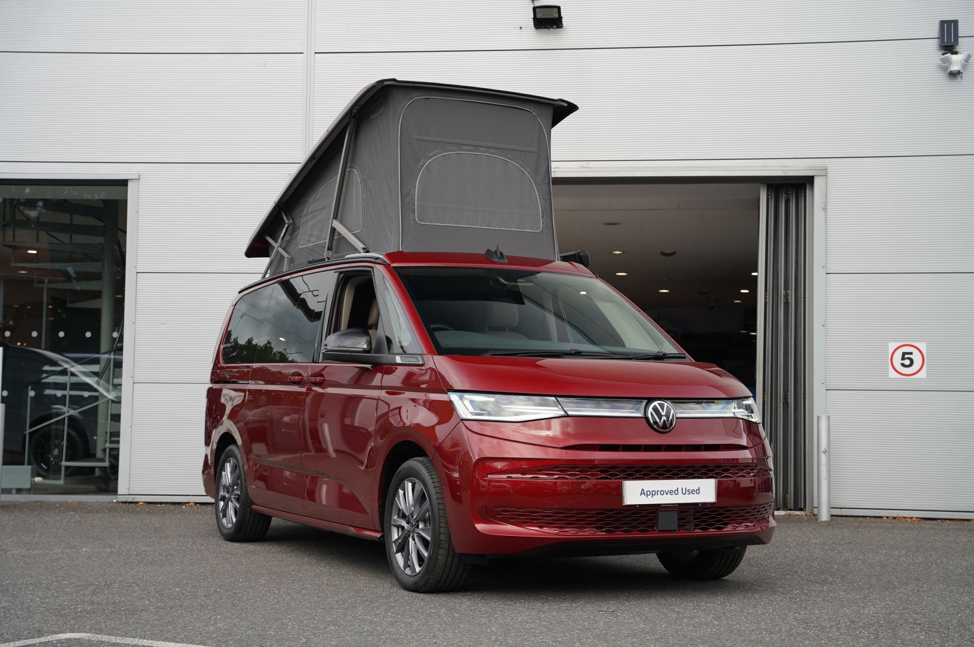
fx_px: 1425
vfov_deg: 25.6
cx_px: 487
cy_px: 324
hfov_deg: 37.7
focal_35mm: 53
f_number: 4.5
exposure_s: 1/200
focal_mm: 52.7
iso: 100
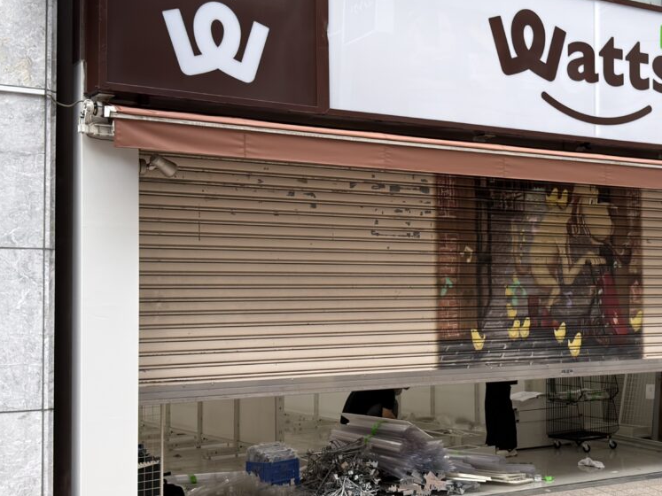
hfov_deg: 31.4
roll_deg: +0.8
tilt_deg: +2.7
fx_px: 1147
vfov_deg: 24.4
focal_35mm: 60
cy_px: 250
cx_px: 520
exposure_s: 1/1309
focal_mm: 6.76
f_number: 1.78
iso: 80
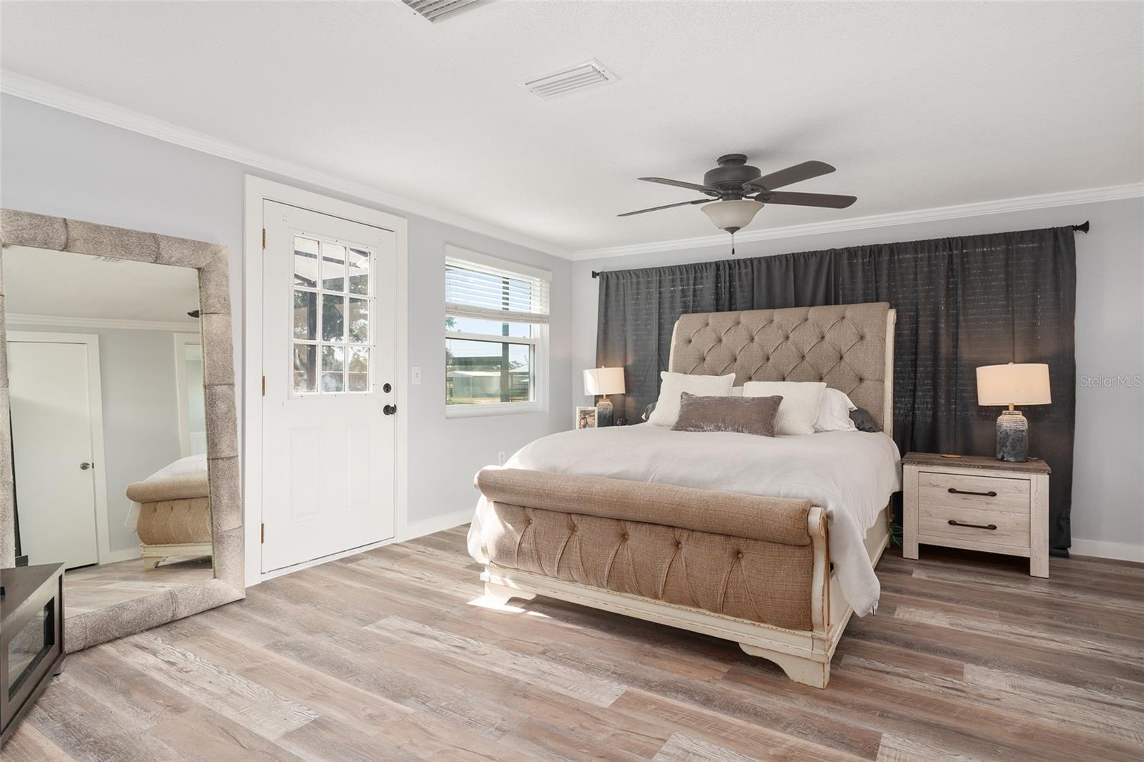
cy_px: 381
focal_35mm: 19
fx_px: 604
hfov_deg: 86.9
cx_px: 572
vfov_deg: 64.5
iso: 125
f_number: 6.3
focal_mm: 19
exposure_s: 1/15
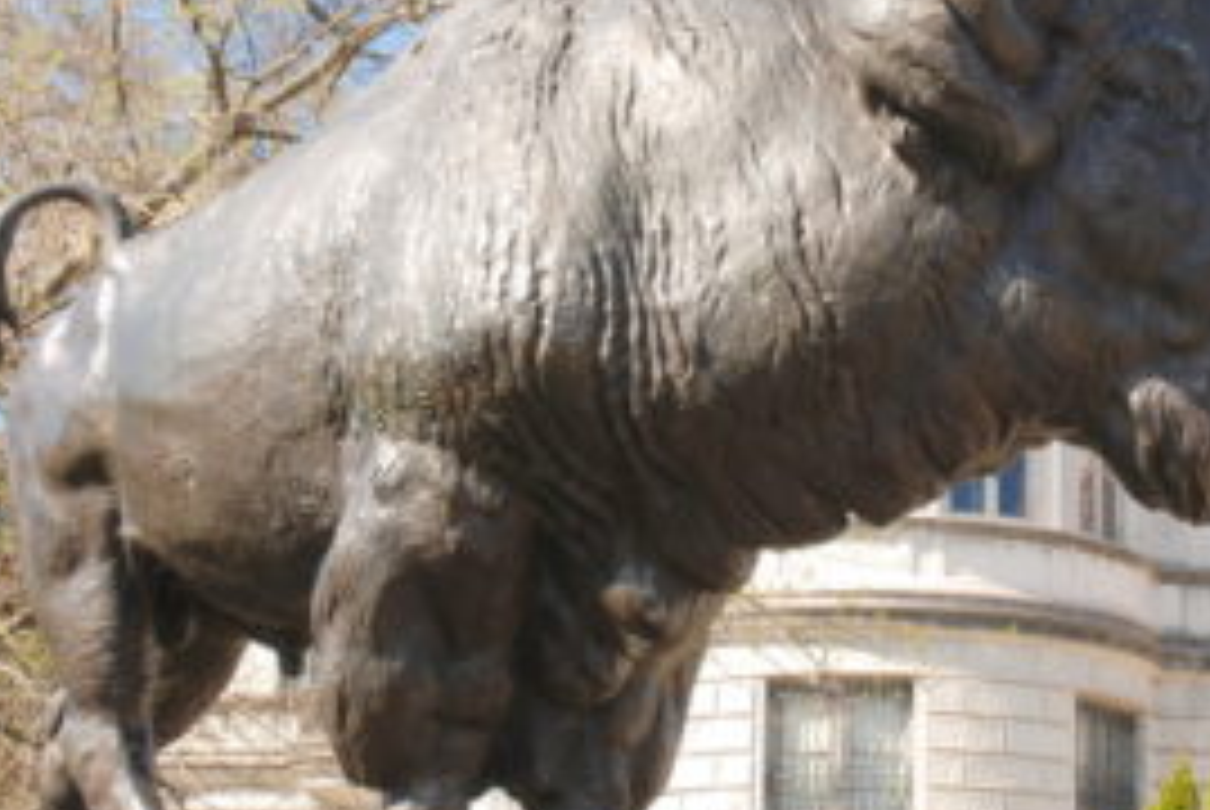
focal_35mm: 81
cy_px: 443
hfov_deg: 25.0
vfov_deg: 16.9
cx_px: 774
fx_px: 2723
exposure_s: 1/80
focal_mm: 29
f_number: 10
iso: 100
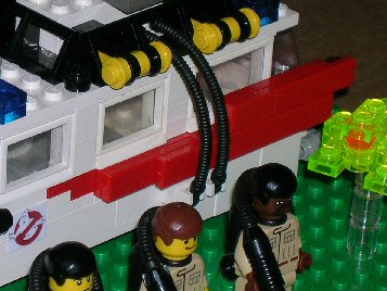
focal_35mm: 222
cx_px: 49
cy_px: 132
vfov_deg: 6.7
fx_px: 2483
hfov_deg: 8.9
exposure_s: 1/60.1
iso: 50
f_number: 4.9
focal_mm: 17.1
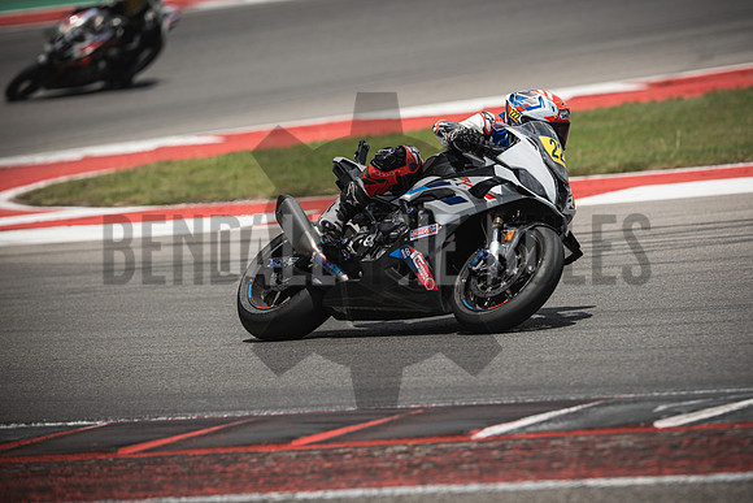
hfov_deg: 6.9
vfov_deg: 4.6
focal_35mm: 300
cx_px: 376
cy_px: 252
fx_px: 6276
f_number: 2.8
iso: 125
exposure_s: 1/2000
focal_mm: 200
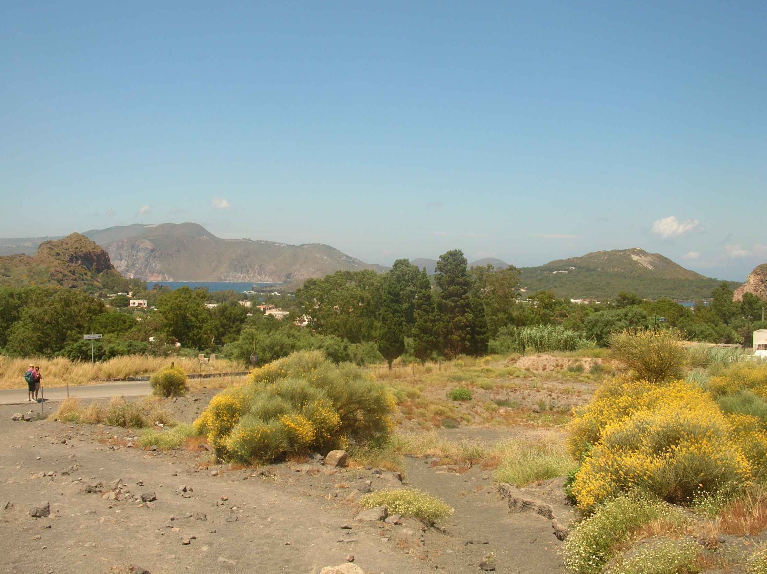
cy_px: 291
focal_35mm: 36
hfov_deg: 51.4
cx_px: 387
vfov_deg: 39.6
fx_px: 797
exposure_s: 1/300
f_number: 5.6
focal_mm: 5.8
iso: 50
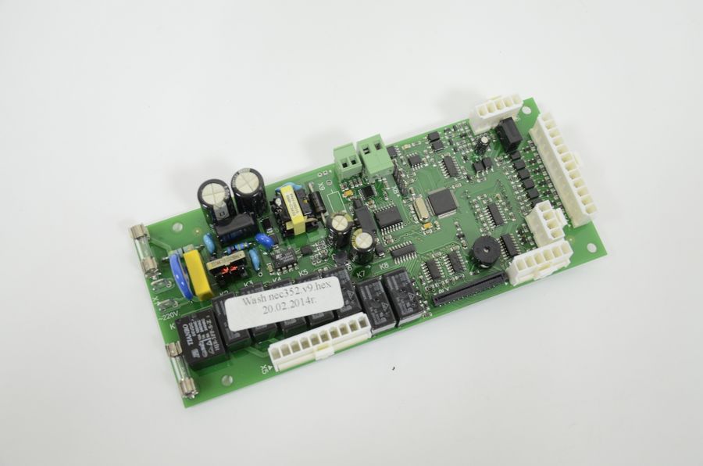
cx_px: 352
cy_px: 233
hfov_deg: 43.7
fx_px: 877
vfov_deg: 29.7
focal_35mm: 45
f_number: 4.2
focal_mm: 30
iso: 800
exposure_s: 1/40
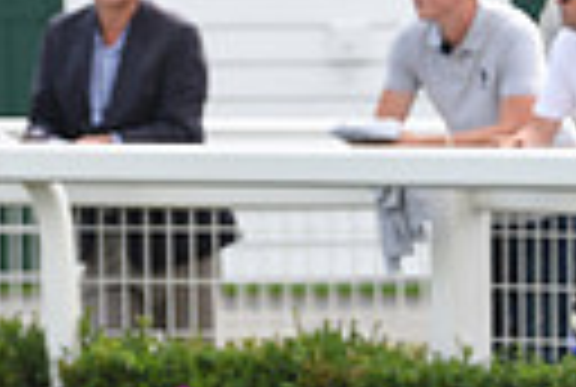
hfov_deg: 2.9
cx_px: 1220
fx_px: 11242
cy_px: 277
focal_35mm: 701
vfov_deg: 2.0
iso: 400
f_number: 5.6
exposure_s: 1/800
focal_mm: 155
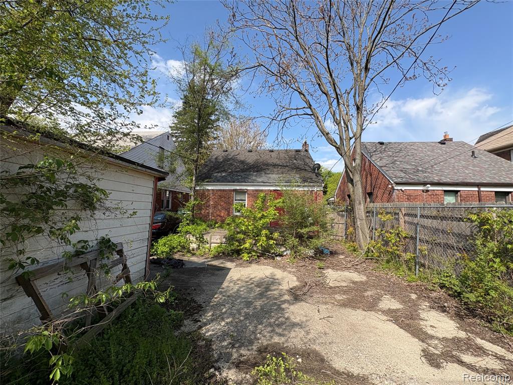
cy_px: 192
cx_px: 256
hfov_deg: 102.1
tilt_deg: +4.6
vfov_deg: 85.7
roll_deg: -0.7
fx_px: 207
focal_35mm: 14
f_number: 2.2
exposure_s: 1/1094
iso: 50
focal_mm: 2.22
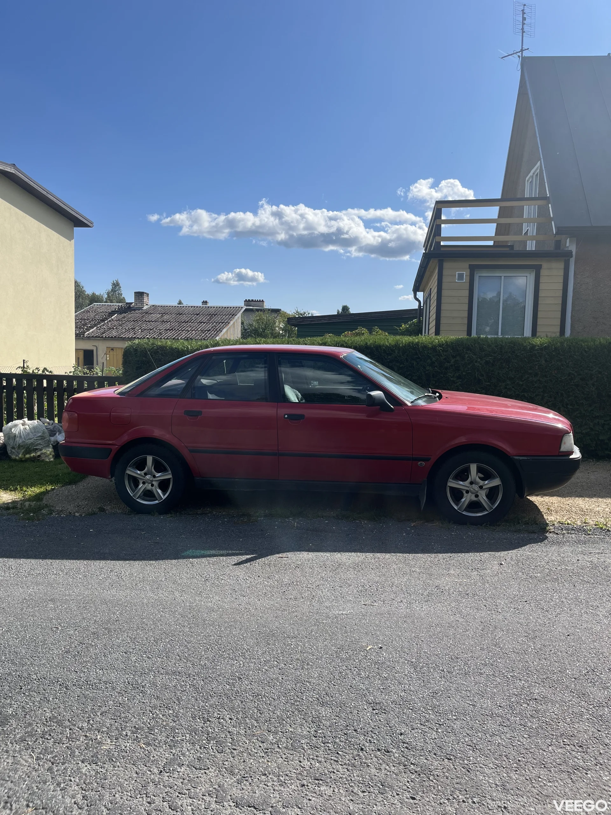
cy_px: 408
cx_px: 306
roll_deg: -2.7
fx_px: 612
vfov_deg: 67.3
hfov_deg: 53.1
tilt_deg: -5.1
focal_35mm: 26
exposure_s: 1/4310
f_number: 1.6
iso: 50
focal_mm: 5.1
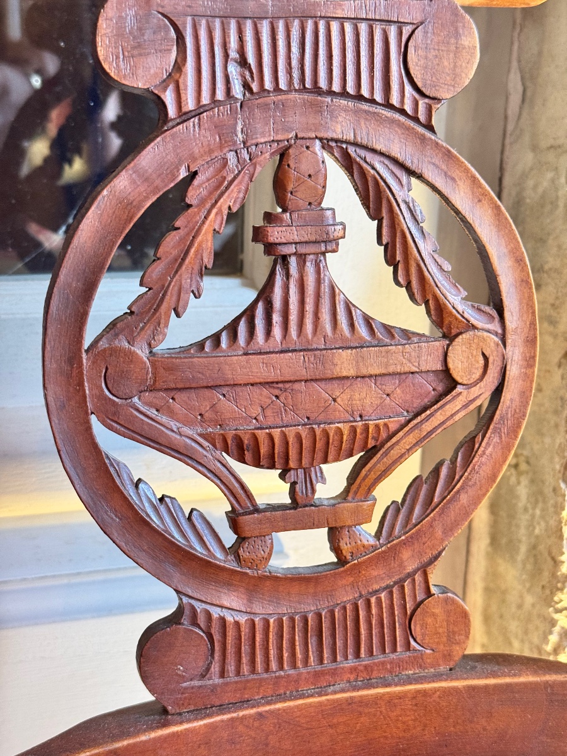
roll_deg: -1.5
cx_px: 284
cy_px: 378
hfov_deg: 30.3
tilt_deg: -17.9
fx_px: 1048
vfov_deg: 39.7
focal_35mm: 48
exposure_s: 1/33
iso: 200
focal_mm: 6.76
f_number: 1.78
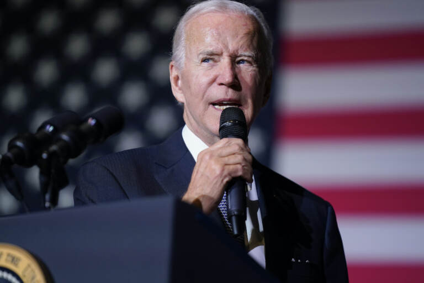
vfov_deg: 6.9
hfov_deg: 10.3
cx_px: 212
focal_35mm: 200
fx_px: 2355
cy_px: 142
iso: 2500
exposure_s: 1/250
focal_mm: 200
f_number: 2.8
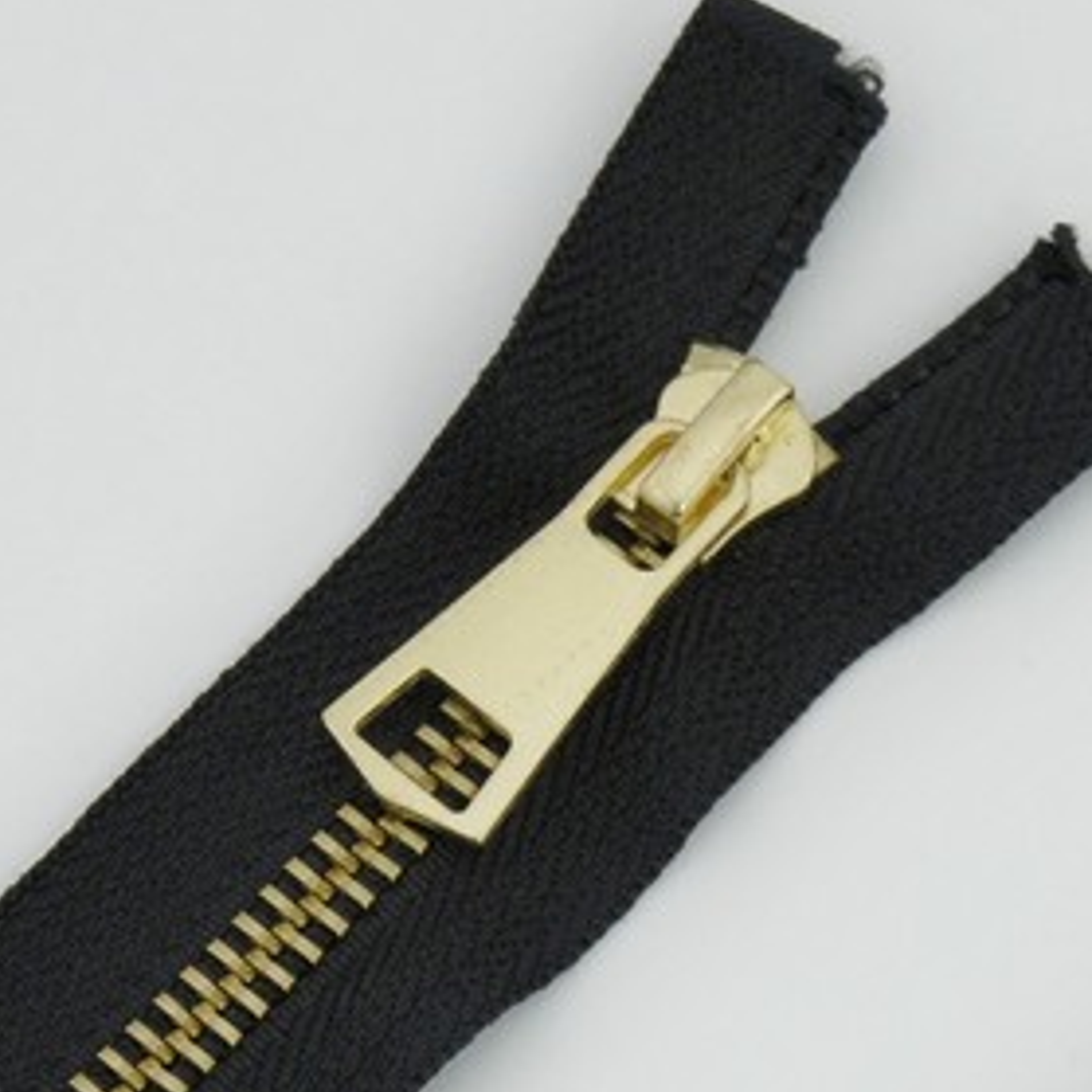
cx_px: 677
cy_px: 1088
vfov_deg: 10.0
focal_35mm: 173
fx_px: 6174
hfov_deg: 10.1
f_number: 9
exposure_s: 1/400
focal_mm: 42
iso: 200
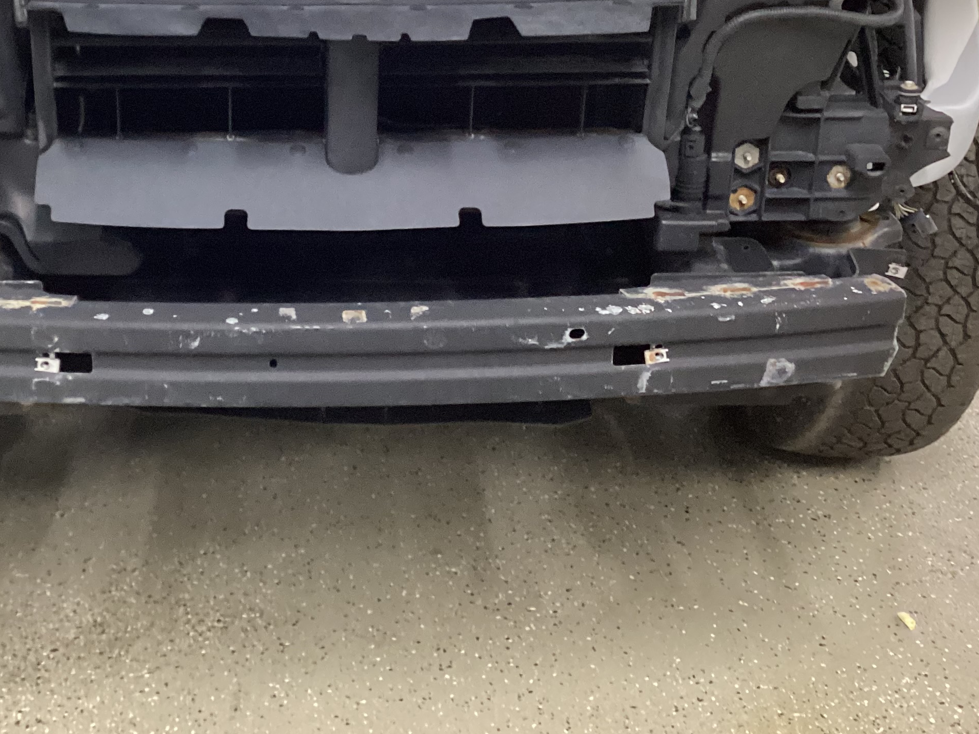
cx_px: 301
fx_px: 1499
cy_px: 181
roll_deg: +0.2
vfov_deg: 27.1
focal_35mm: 53
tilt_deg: -20.7
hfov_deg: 35.7
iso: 400
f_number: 2.4
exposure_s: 1/33
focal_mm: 3.3
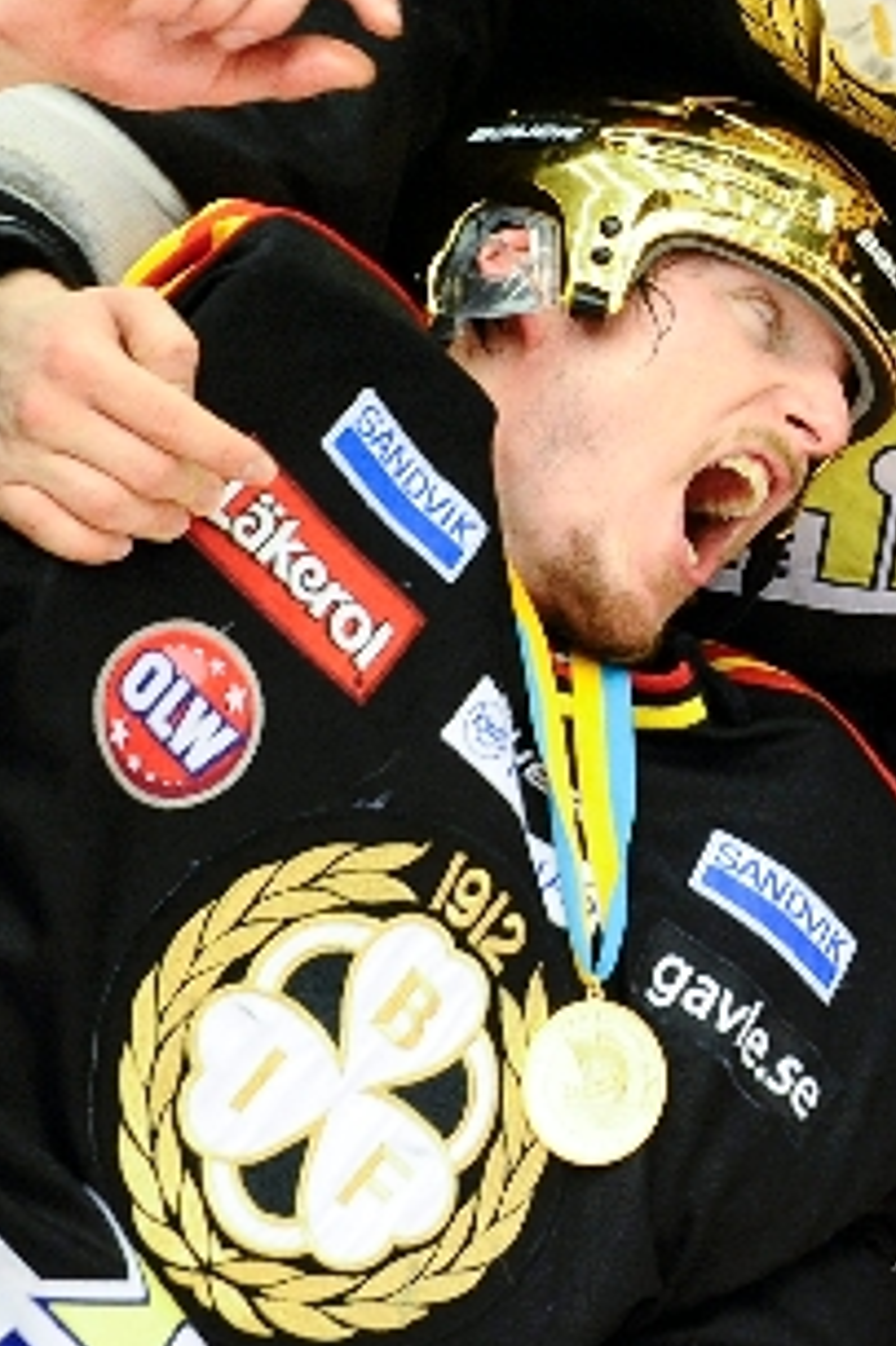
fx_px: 6017
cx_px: 1245
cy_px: 106
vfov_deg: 12.7
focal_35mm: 161
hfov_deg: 8.4
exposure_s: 1/125
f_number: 4
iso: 4000
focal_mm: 48
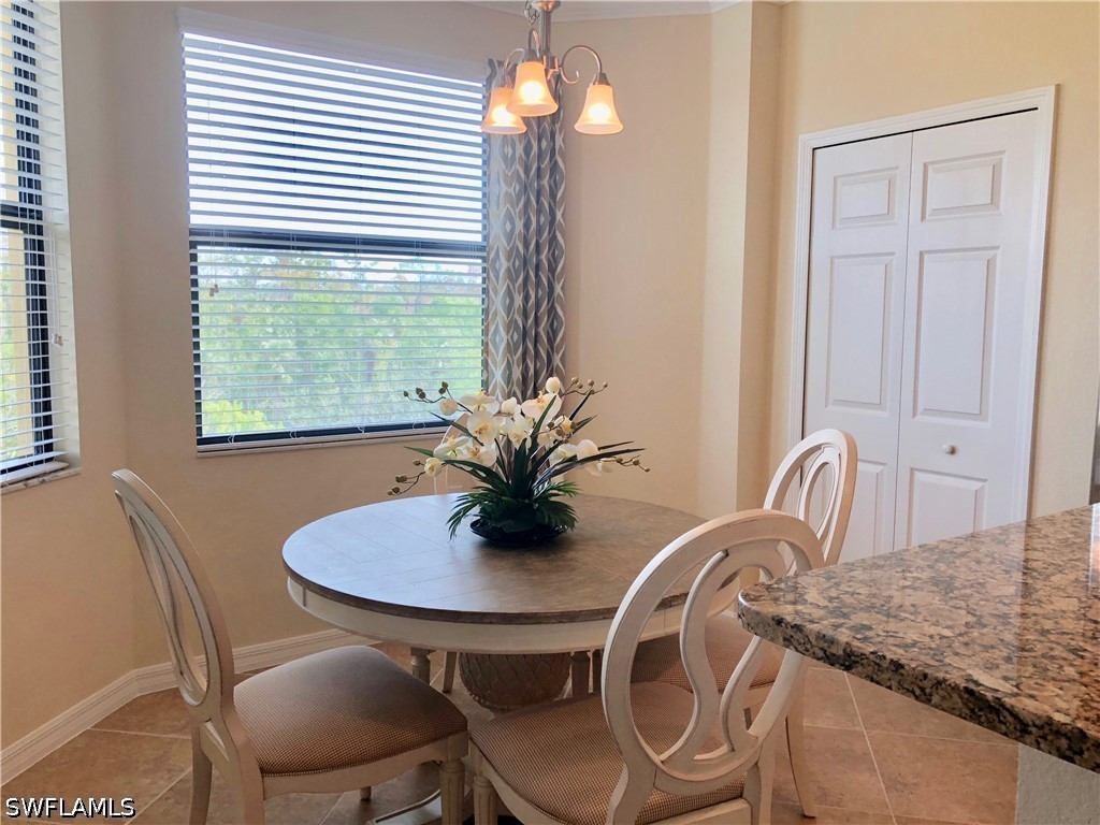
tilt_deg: -7.2
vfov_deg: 49.7
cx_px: 550
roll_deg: +0.0
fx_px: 890
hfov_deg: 63.4
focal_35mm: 28
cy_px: 412
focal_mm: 3.99
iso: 32
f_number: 1.8
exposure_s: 1/120
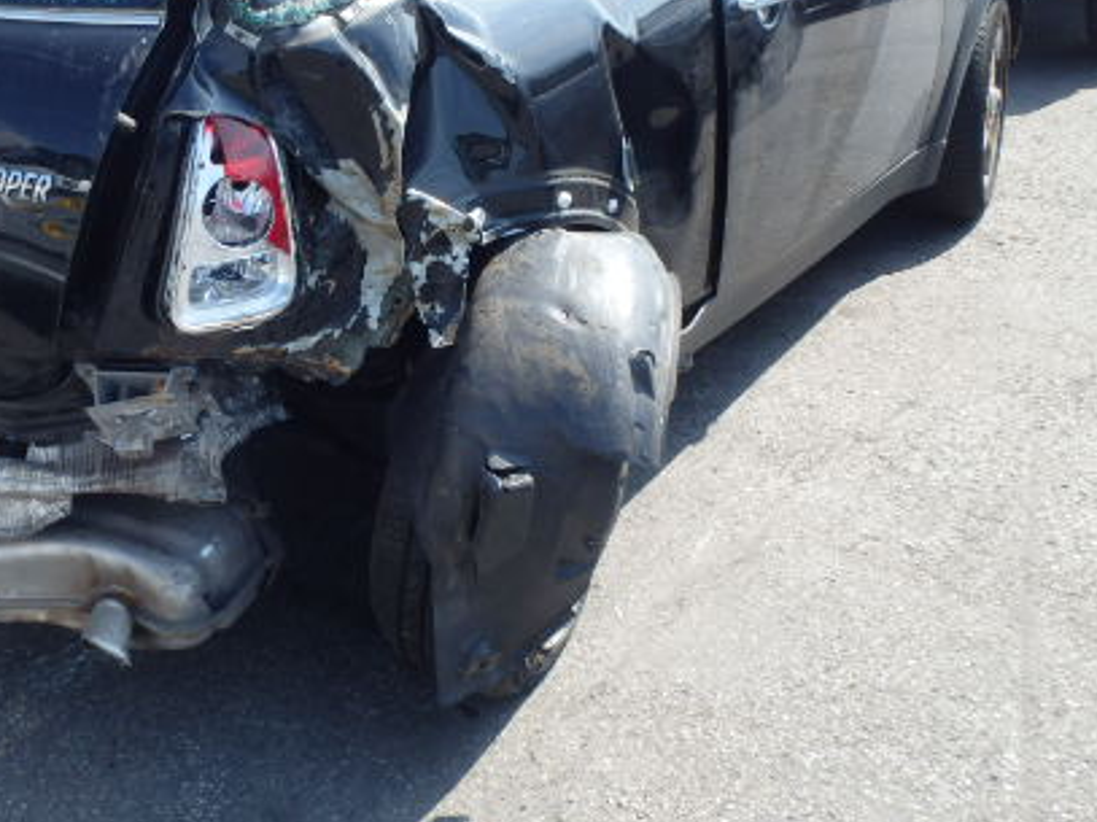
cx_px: 329
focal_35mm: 44
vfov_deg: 32.2
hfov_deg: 42.1
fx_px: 1394
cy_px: 197
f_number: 3.9
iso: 125
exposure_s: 1/320
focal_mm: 5
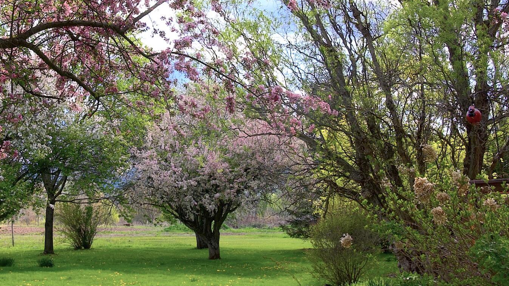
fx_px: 756
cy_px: 102
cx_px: 180
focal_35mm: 56
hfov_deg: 36.9
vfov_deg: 21.4
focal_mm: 24
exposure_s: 1/50
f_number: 18
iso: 100
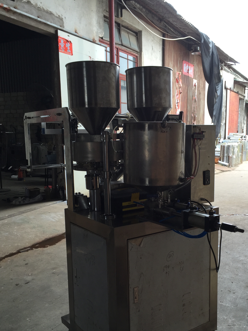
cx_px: 146
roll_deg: +0.1
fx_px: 344
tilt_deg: -11.2
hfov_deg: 39.5
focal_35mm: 36
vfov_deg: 51.1
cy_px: 192
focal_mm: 4.15
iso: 32
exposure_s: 1/120
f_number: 2.2
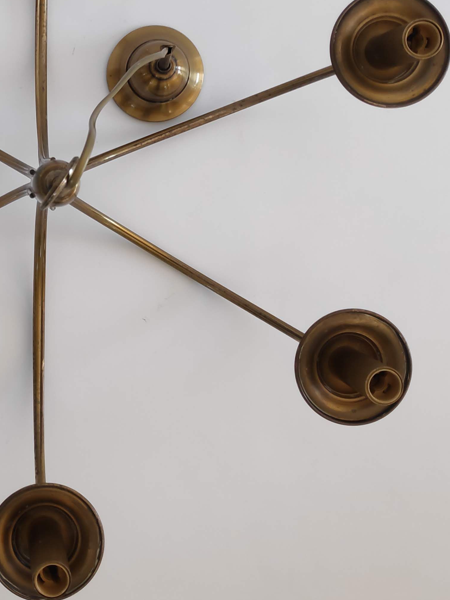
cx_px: 48
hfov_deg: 34.1
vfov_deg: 45.9
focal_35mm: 40
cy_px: 187
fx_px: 693
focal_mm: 3.94
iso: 400
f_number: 1.9
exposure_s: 1/100
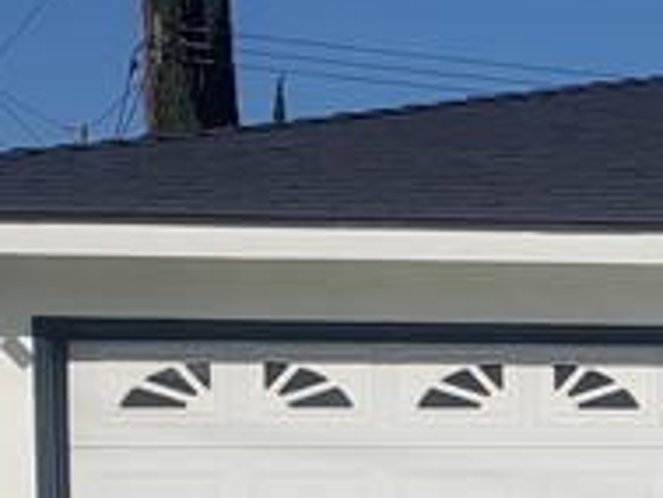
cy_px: 596
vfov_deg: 10.4
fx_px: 2702
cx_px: 1561
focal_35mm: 141
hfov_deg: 11.6
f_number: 2.4
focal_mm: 4.3
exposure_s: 1/3151
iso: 50
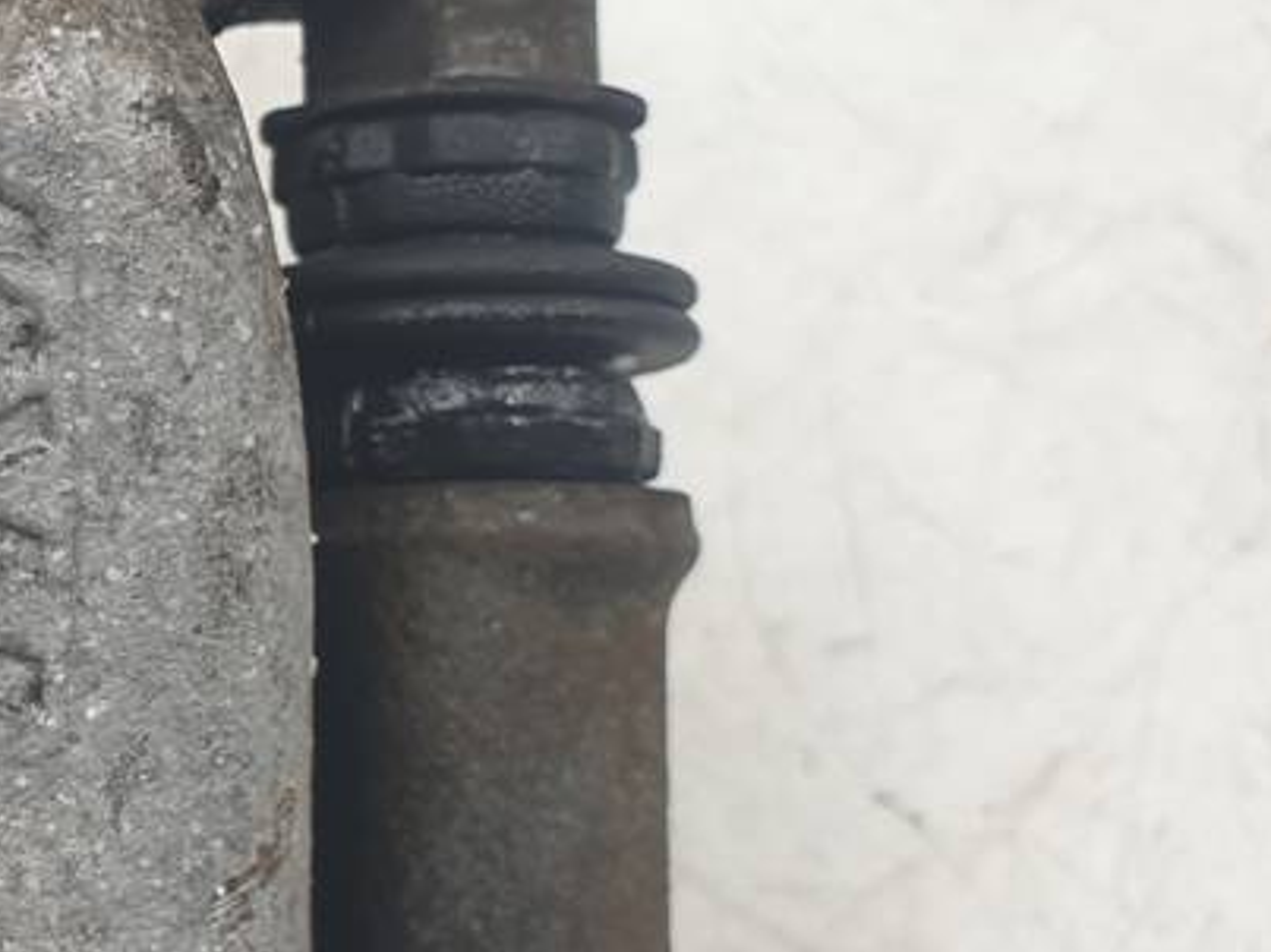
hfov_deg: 18.9
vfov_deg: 15.9
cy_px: 337
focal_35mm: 93
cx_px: -555
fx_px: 3414
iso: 50
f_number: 2.4
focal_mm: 4.3
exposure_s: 1/161
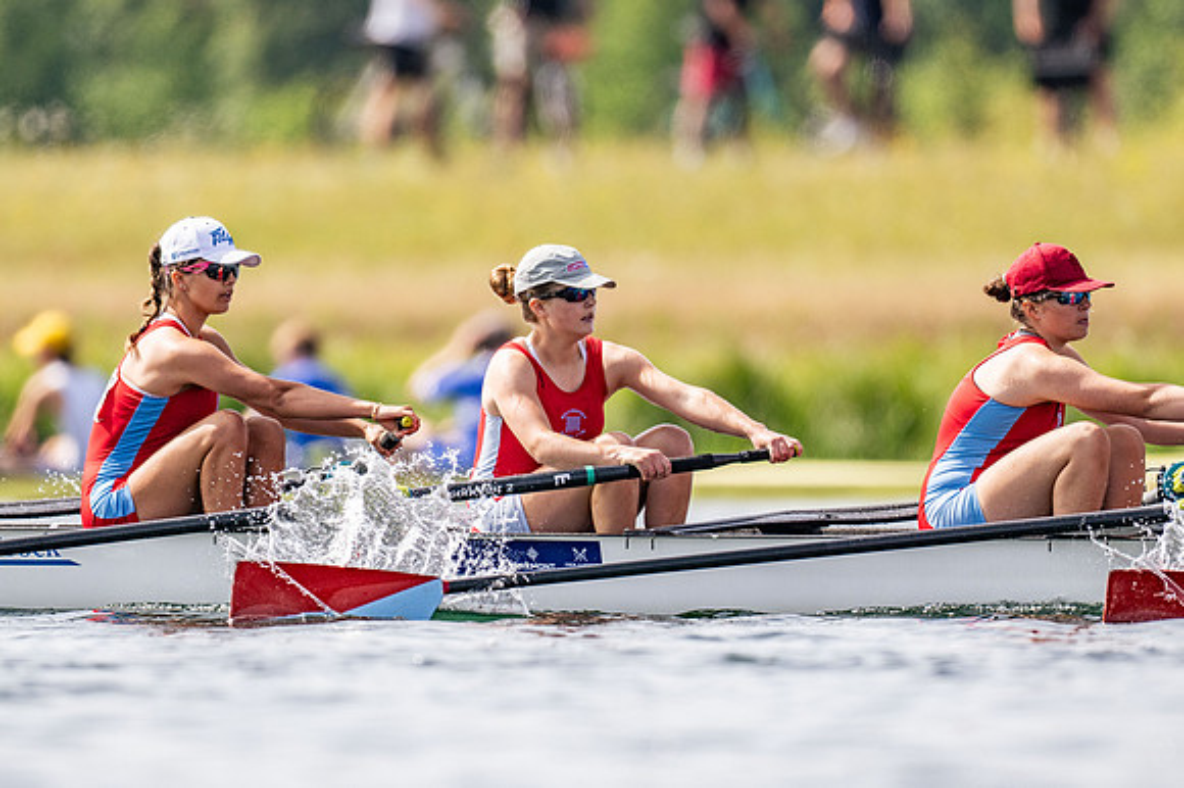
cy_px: 394
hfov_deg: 2.3
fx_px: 29582
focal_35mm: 900
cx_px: 592
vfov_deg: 1.5
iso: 200
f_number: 4
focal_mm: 600
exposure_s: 1/2500
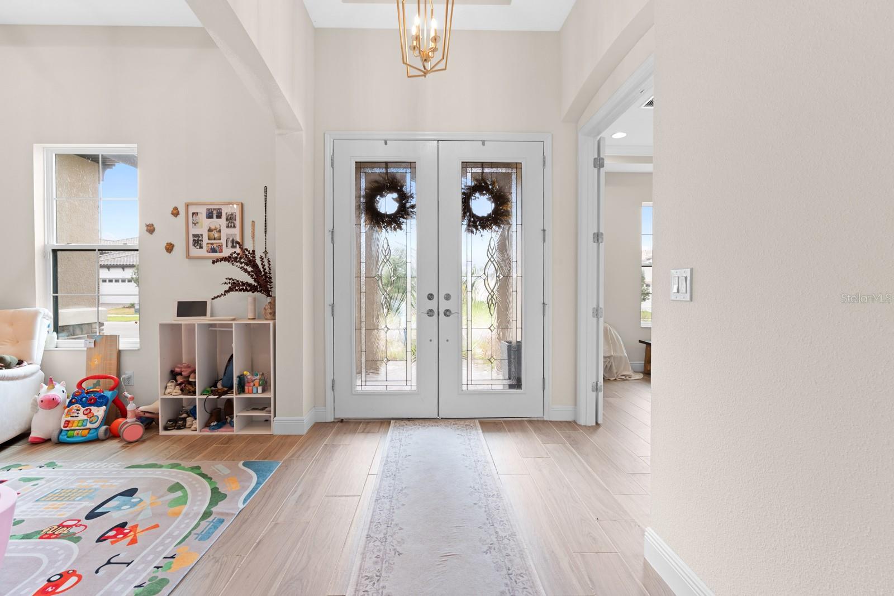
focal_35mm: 16
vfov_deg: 73.8
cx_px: 447
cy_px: 298
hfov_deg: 96.7
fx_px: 397
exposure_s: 1/2.5
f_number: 8
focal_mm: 16
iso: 200
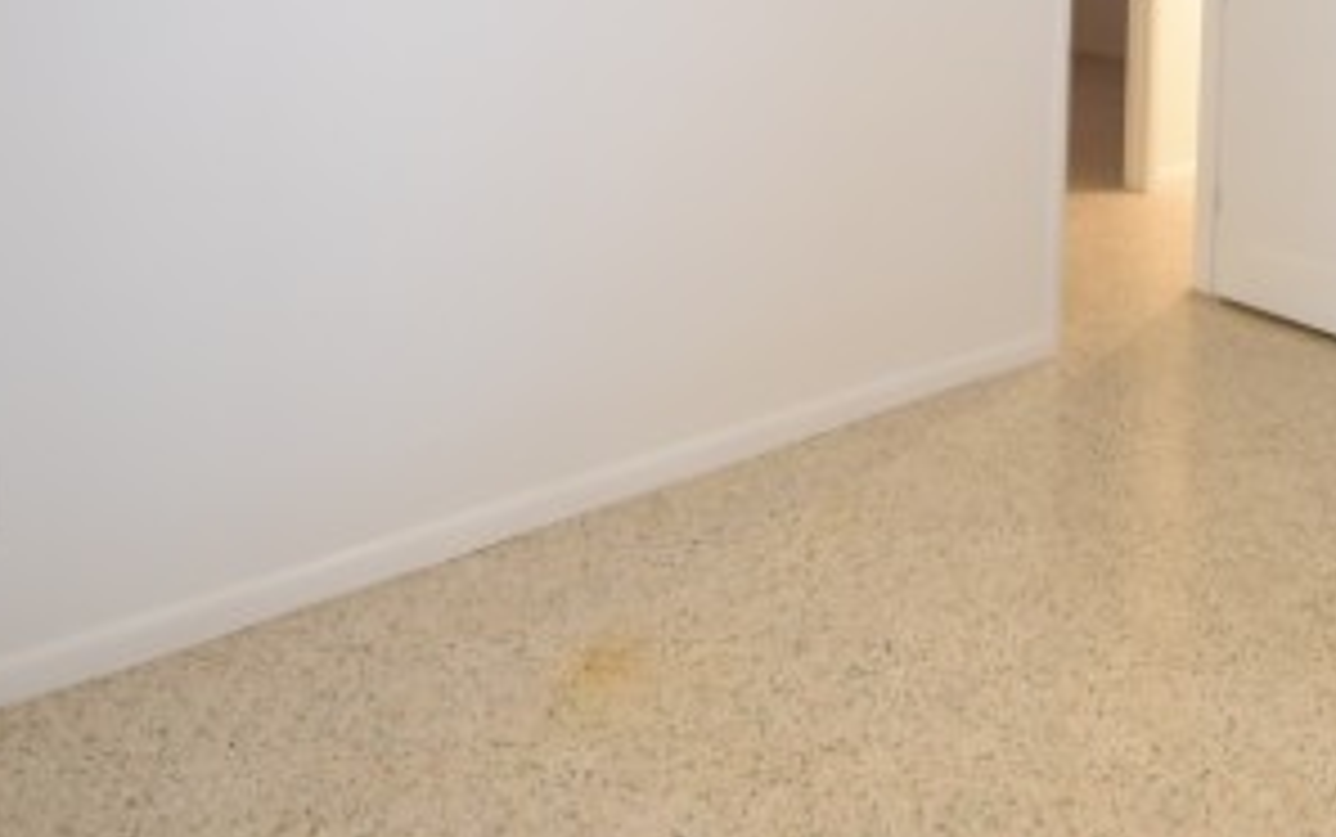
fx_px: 1348
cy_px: -86
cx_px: 1125
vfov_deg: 30.7
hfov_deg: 48.8
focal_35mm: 37
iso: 800
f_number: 3.5
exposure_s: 1/30
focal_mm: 10
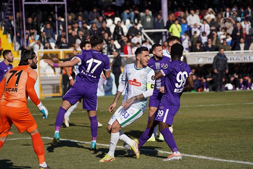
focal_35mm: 200
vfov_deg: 6.9
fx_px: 1405
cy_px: 84
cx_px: 126
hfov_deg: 10.3
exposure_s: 1/2000
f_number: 5.6
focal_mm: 200
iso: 200
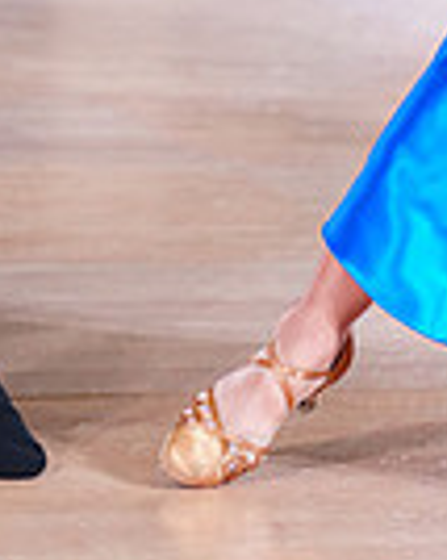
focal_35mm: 284
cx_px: 587
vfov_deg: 6.7
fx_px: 4702
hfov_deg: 5.4
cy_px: -305
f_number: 2.8
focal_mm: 70
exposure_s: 1/400
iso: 2000
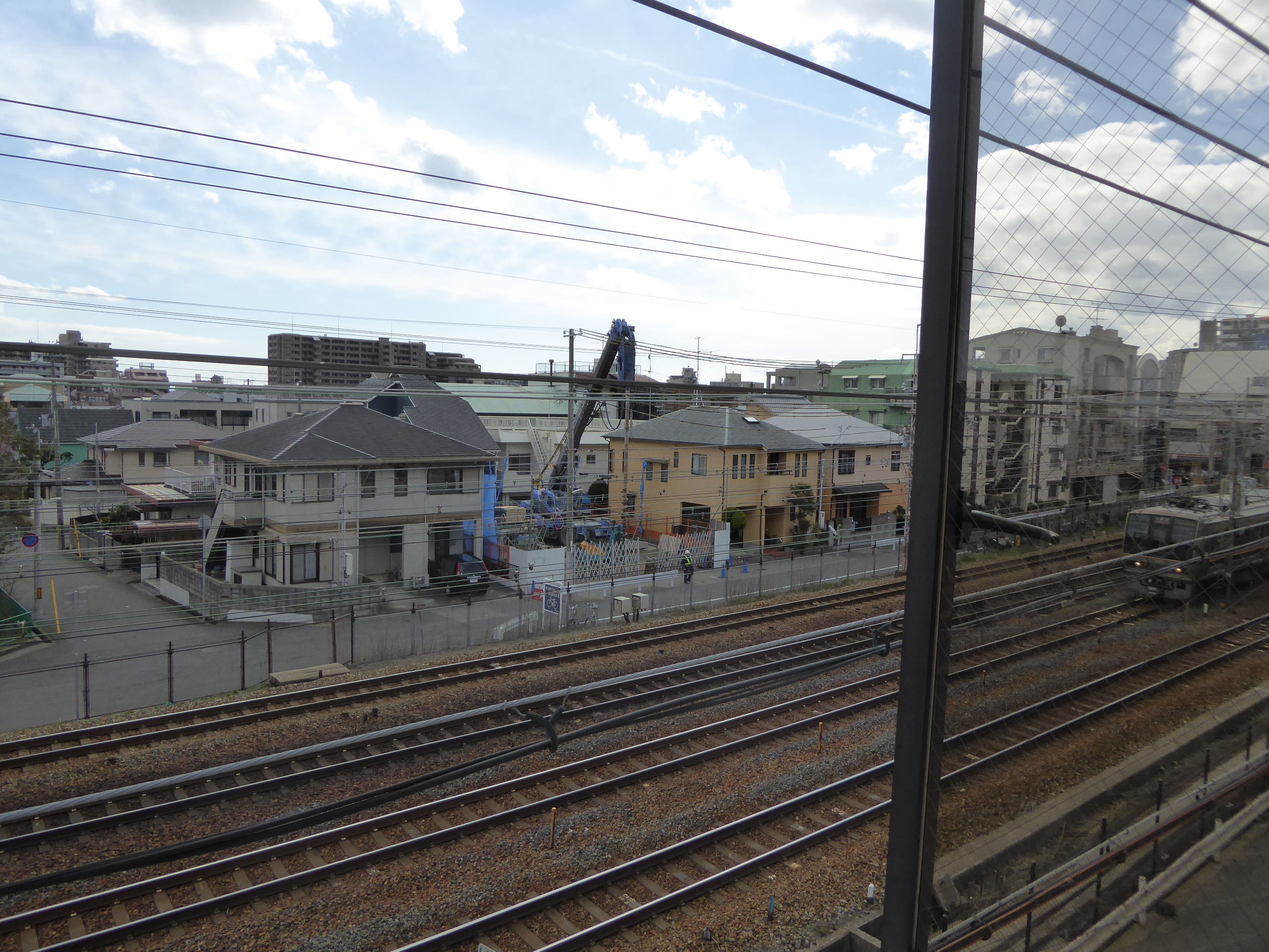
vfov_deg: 54.9
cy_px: 476
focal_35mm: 25
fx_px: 916
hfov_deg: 69.4
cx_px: 634
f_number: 3.3
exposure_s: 1/1300
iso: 160
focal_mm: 4.3
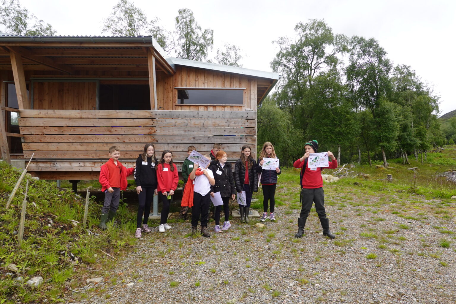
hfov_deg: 73.7
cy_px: 152
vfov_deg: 53.1
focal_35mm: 24
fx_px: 304
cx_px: 228
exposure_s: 1/200
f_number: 3.5
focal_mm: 9
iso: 100
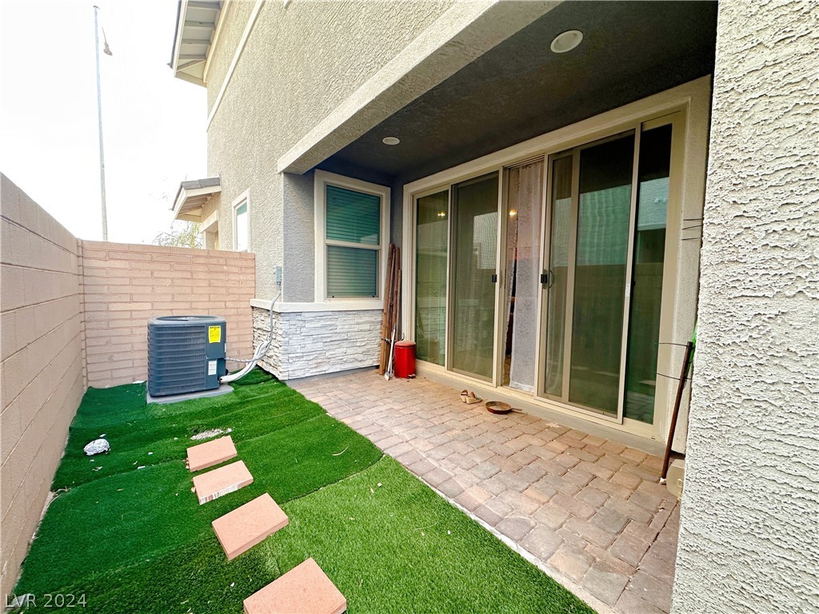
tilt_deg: -3.1
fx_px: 331
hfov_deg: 102.1
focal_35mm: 14
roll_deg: -0.8
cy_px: 307
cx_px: 410
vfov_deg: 85.7
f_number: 2.2
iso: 160
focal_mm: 2.22
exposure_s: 1/99
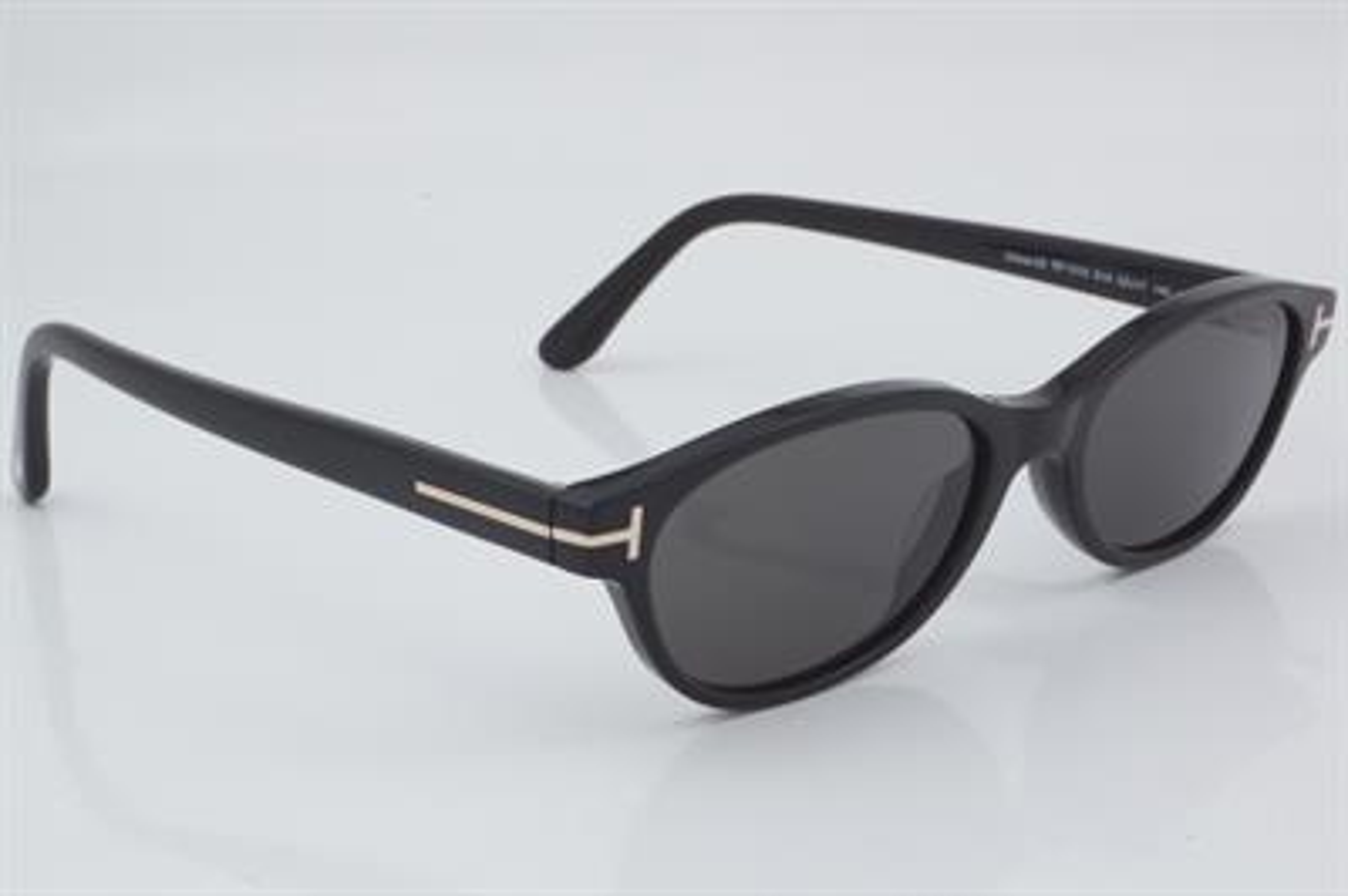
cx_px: 674
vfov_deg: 16.5
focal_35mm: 82
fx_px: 3087
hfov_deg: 24.6
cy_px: 448
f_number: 32
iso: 100
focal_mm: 55
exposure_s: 1/3
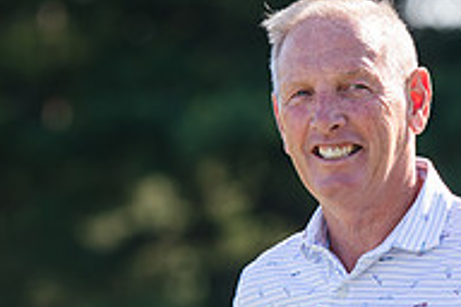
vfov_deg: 3.4
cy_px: 263
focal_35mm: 408
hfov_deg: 5.0
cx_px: 425
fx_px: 5224
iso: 100
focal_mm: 135
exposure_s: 1/400
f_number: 3.2
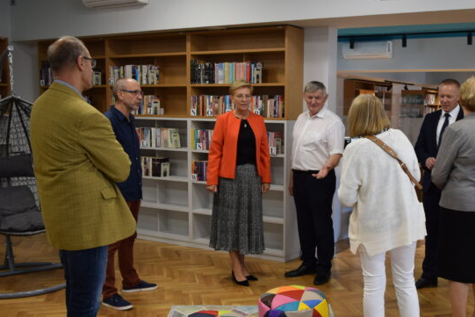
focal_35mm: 45
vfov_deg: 29.9
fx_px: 590
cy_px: 199
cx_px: 333
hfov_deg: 43.0
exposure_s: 1/60
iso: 450
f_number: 4
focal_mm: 21
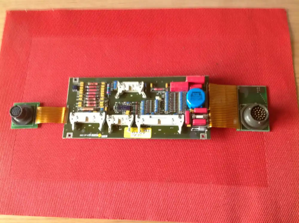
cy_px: 112
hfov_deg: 52.7
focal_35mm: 35
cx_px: 150
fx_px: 302
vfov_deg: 40.6
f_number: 2.4
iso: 160
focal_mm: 4.28
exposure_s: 1/15
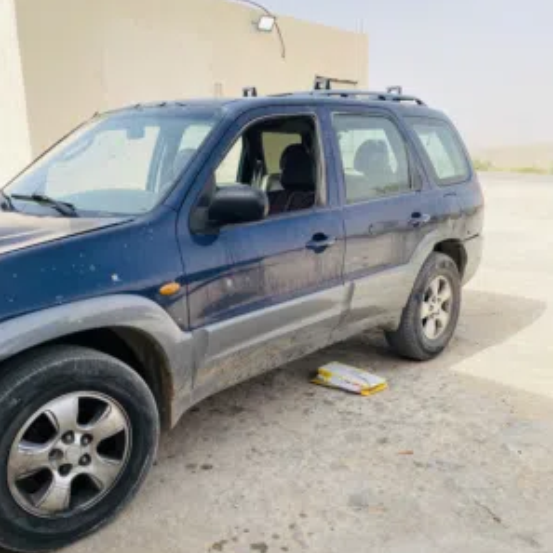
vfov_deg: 52.4
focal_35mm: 31
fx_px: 560
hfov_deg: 52.5
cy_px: 309
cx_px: 276
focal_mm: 4.25
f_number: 1.8
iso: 32
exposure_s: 1/1447
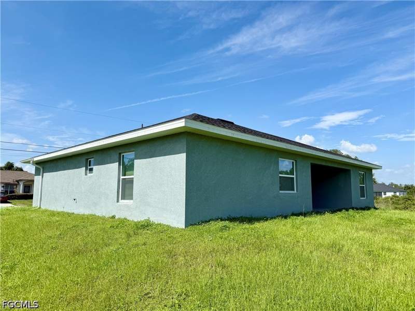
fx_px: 288
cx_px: 208
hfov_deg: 71.6
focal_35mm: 24
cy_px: 156
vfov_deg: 56.8
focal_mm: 6.76
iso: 80
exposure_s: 1/5319
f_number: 1.78
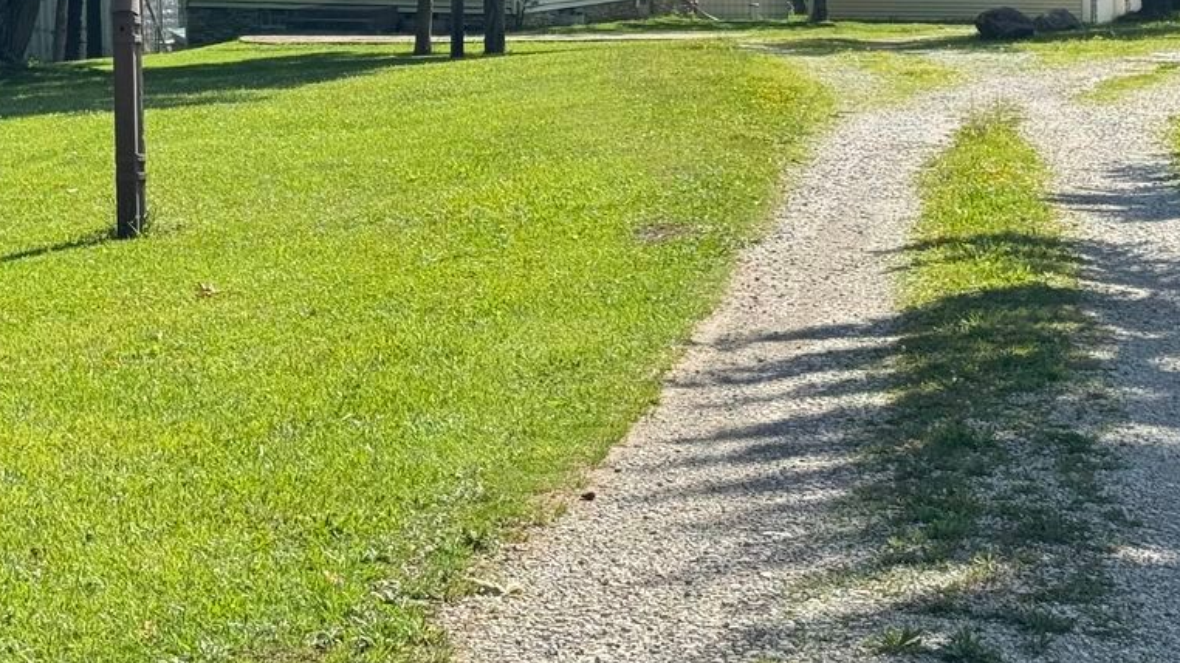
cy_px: -170
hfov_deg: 20.7
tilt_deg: -0.6
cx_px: 496
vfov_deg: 11.5
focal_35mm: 103
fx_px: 3222
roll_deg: -0.1
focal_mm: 6.76
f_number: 1.78
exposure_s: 1/3096
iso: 64
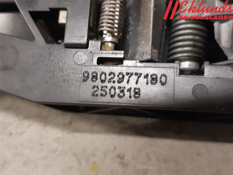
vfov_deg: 53.1
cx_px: 116
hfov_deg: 67.3
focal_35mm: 26
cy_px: 88
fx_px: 175
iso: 200
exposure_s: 1/33
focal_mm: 3.93
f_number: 1.7
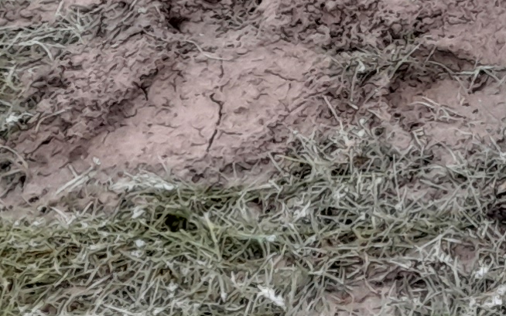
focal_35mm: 162
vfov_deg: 7.2
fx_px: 2234
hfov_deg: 12.3
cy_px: -614
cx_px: 749
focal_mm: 4.6
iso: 125
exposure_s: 1/50
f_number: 2
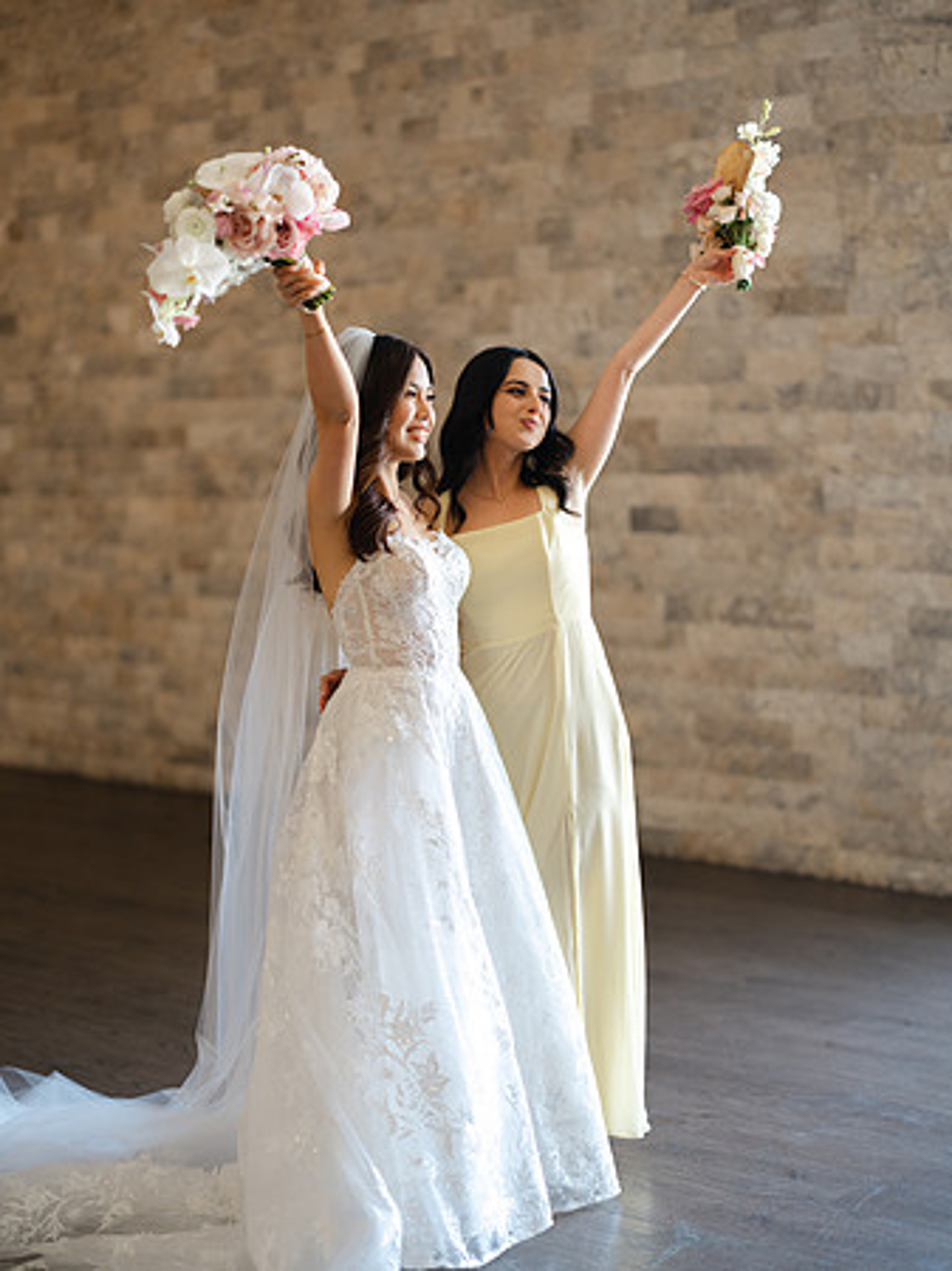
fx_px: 2312
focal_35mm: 63
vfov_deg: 30.7
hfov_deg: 23.3
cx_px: 476
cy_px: 636
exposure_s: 1/200
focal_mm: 80
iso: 500
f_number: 1.7
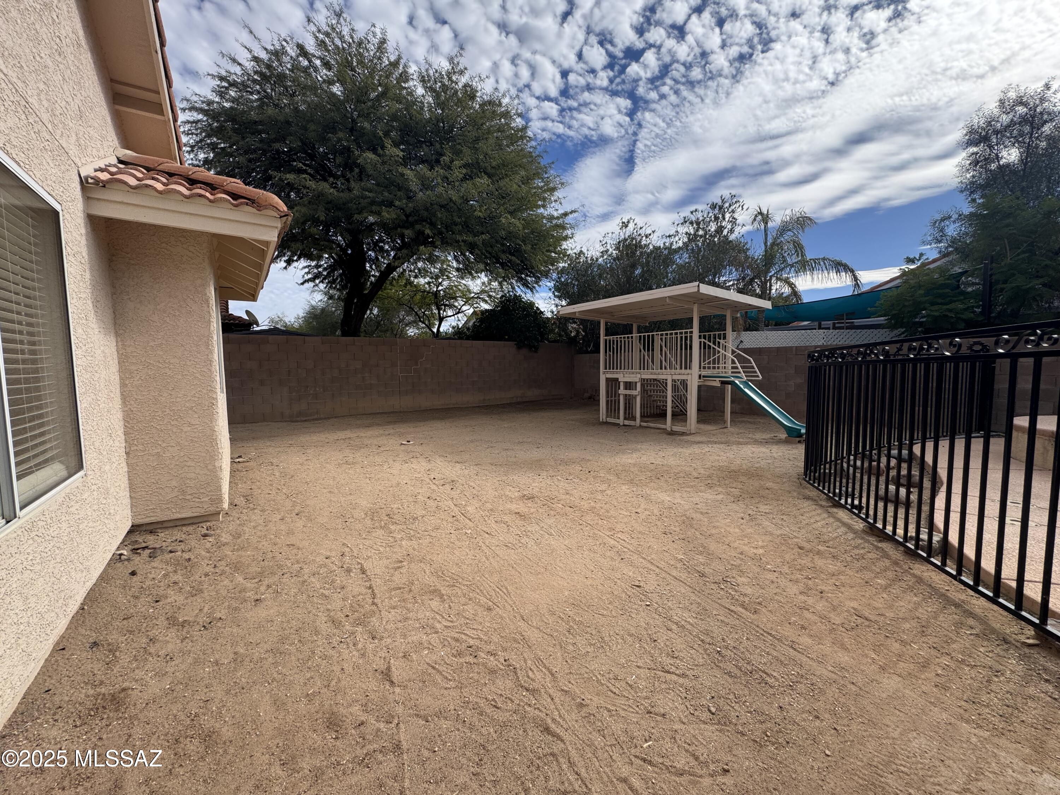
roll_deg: +0.6
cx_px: 530
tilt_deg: -4.2
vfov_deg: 85.7
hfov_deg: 102.1
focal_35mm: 14
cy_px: 398
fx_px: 429
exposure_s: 1/1567
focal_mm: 2.22
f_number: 2.2
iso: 50
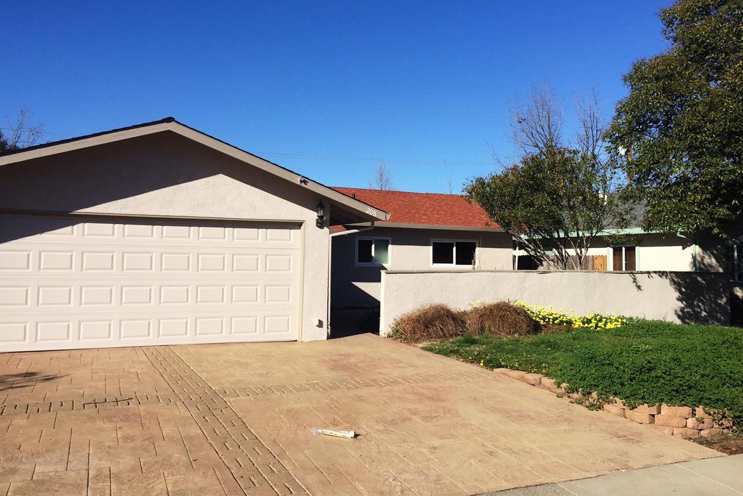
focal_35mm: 31
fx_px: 640
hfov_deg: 60.3
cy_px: 224
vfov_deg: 42.3
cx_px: 367
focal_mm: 4.15
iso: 32
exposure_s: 1/2825
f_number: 2.2
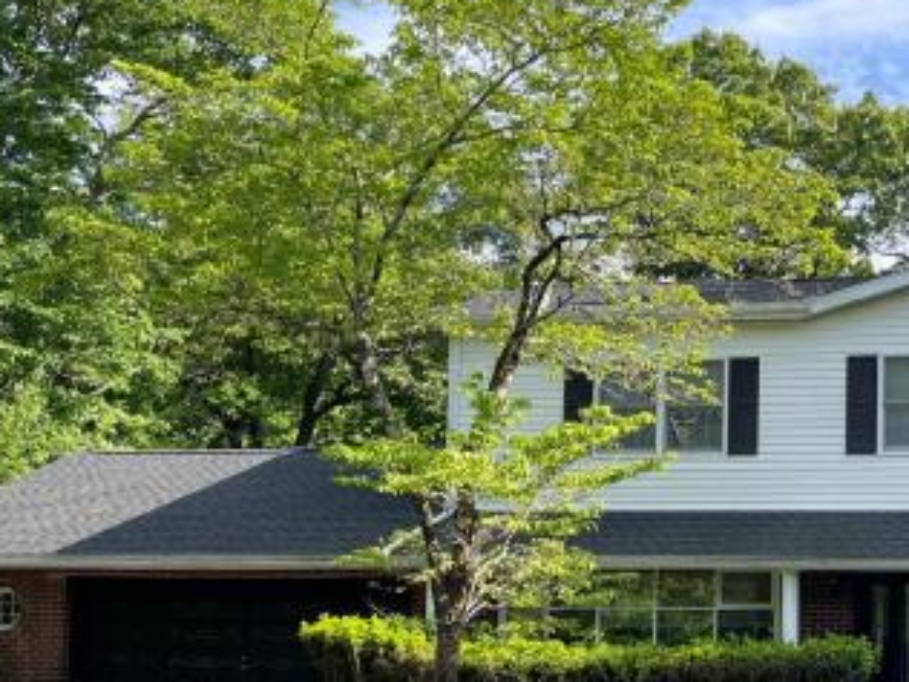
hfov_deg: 32.1
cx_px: 817
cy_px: 504
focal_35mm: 57
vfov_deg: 25.4
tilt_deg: +2.8
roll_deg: -0.8
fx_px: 1497
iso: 32
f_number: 1.6
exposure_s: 1/801
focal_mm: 5.1
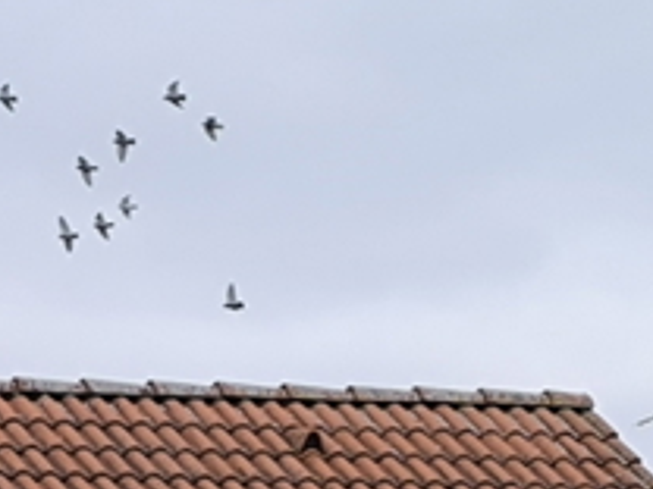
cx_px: -593
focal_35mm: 265
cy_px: 1044
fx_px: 4999
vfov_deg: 5.5
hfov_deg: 7.2
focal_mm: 6.14
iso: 50
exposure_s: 1/230
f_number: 1.65
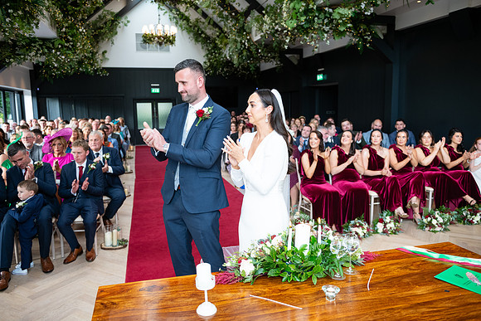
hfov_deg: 65.5
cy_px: 160
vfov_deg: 46.4
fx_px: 374
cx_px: 240
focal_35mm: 28
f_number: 3.5
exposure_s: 1/160
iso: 640
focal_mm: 28
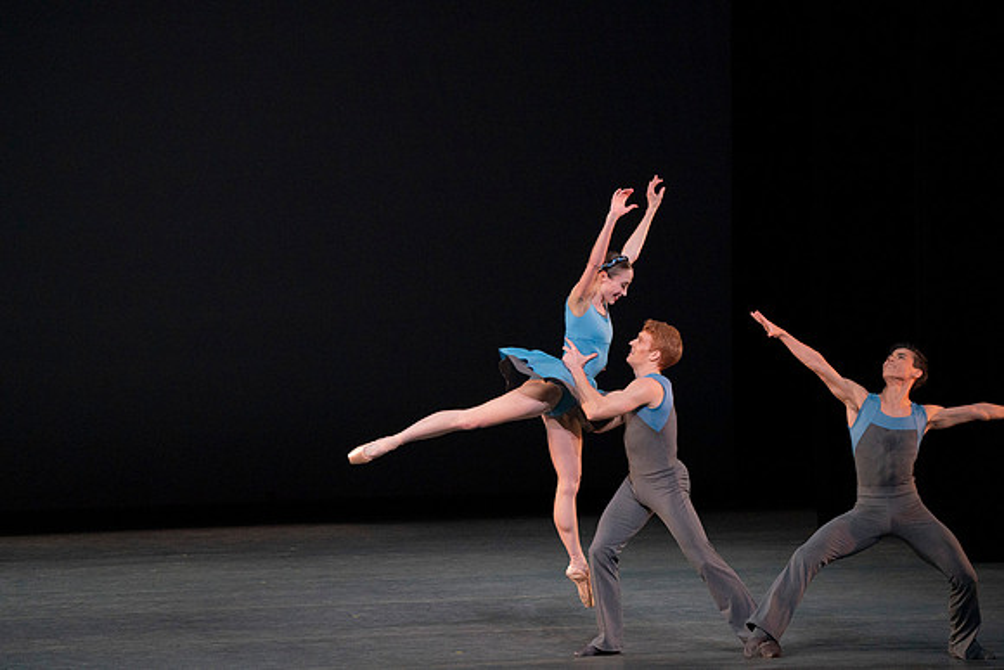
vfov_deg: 4.9
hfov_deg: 7.3
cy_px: 335
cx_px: 502
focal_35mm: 282
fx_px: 7866
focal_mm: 282
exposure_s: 1/400
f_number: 8
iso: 6400
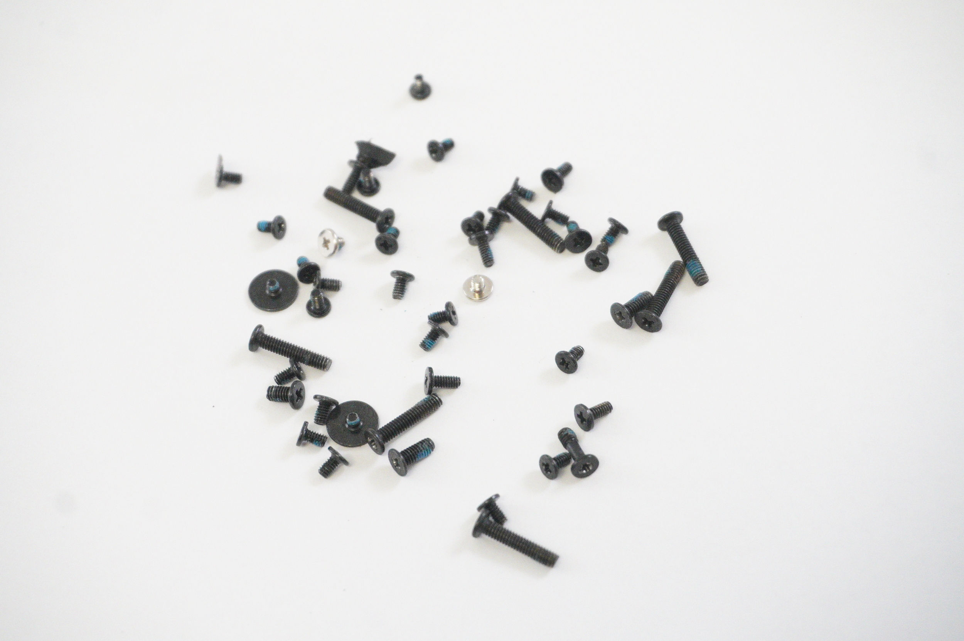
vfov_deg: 20.6
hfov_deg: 30.5
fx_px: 1766
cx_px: 482
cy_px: 320
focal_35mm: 66
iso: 8000
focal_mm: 44
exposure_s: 1/250
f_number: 6.3
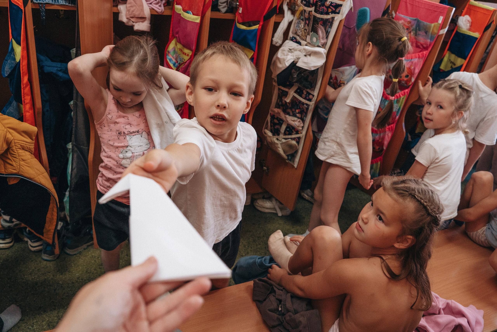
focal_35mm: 28
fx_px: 387
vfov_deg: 46.4
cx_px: 248
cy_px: 166
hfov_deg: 65.5
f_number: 5
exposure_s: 1/250
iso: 1000
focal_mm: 28
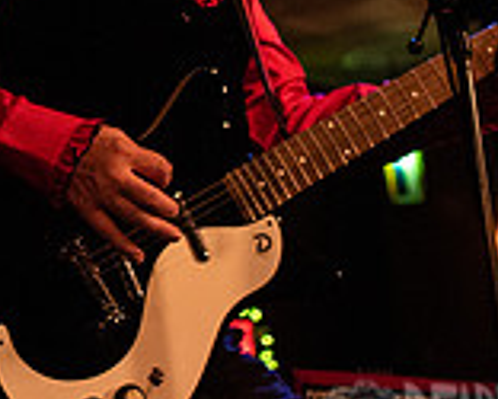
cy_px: -179
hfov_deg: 13.4
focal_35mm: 133
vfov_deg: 11.2
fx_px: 1961
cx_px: -314
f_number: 3.2
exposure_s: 1/125
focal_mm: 35
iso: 2000
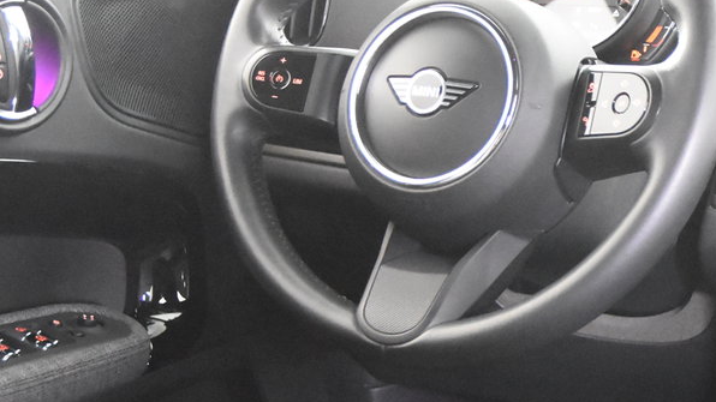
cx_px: 596
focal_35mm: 81
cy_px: 237
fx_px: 1538
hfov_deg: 25.7
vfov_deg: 14.9
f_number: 3
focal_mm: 24
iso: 11400
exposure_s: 1/40
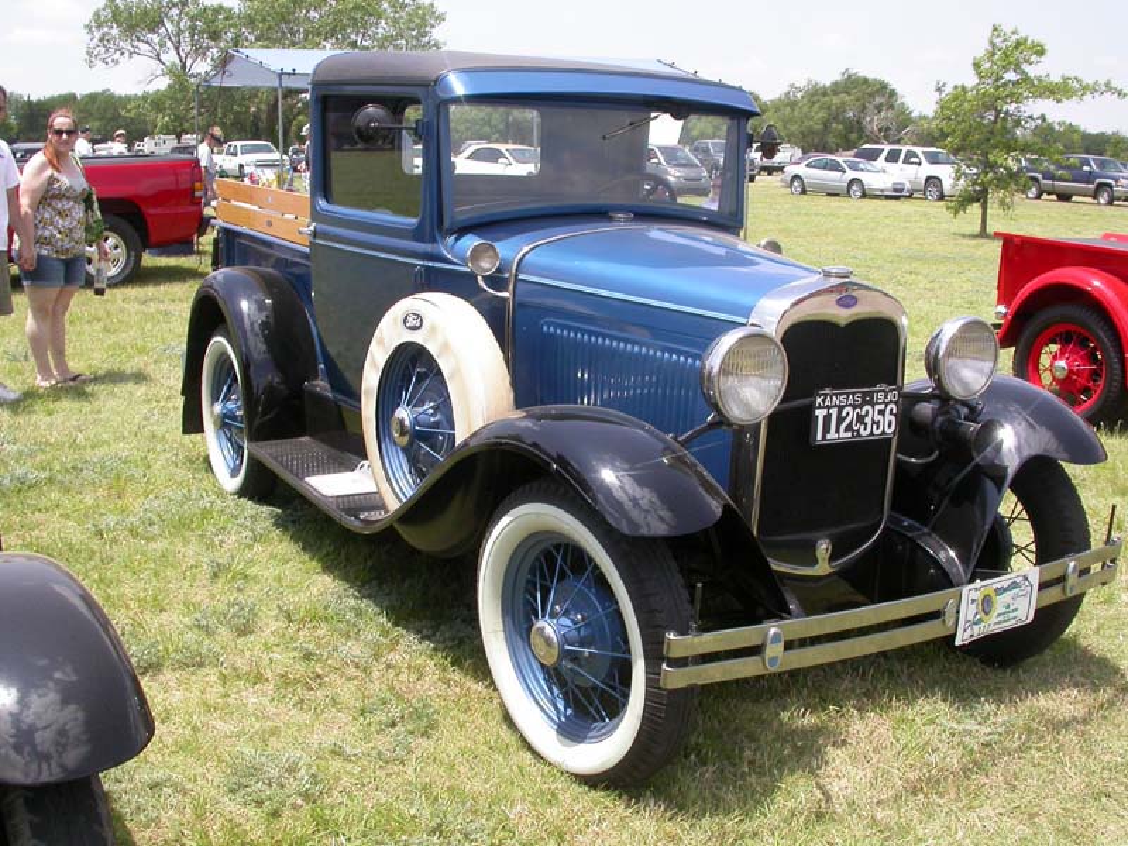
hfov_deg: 49.0
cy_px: 423
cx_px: 564
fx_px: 1238
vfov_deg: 37.7
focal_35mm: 38
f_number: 6.7
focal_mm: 7.85
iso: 100
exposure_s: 1/224
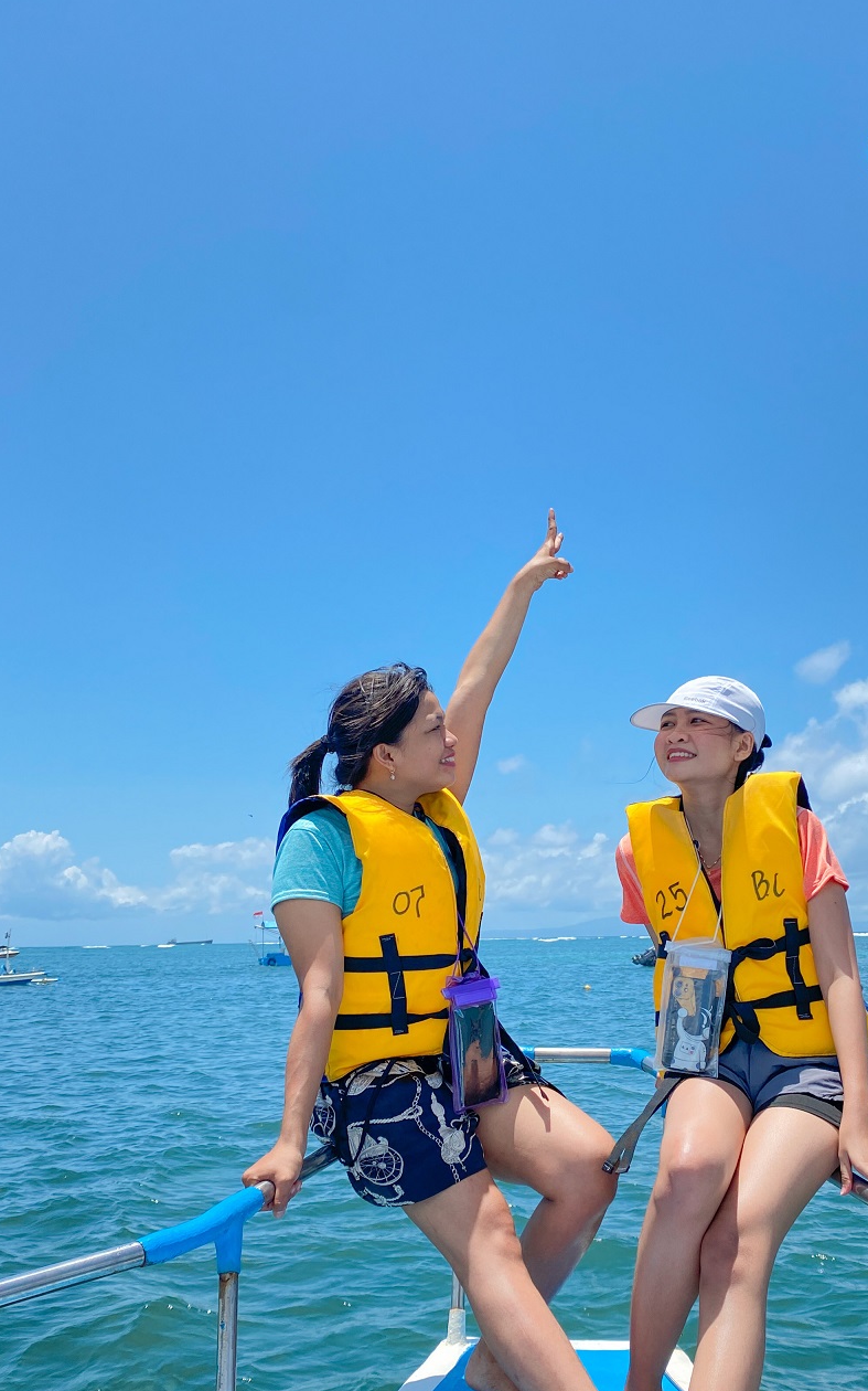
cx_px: 585
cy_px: 816
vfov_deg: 55.0
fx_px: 1325
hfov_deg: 35.9
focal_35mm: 35
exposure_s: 1/1400
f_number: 1.8
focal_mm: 4.25
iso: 32
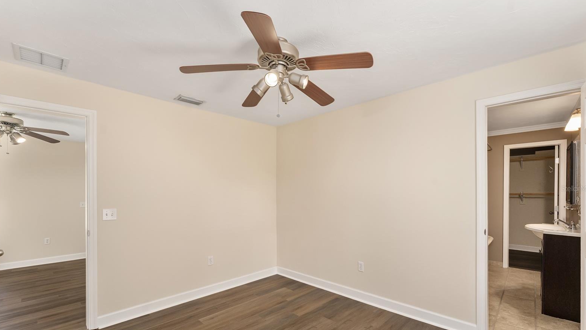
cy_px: 188
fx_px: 233
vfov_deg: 70.2
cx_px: 295
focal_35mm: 15
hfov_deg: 103.0
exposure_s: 1/30
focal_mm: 14
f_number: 7.1
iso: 2500
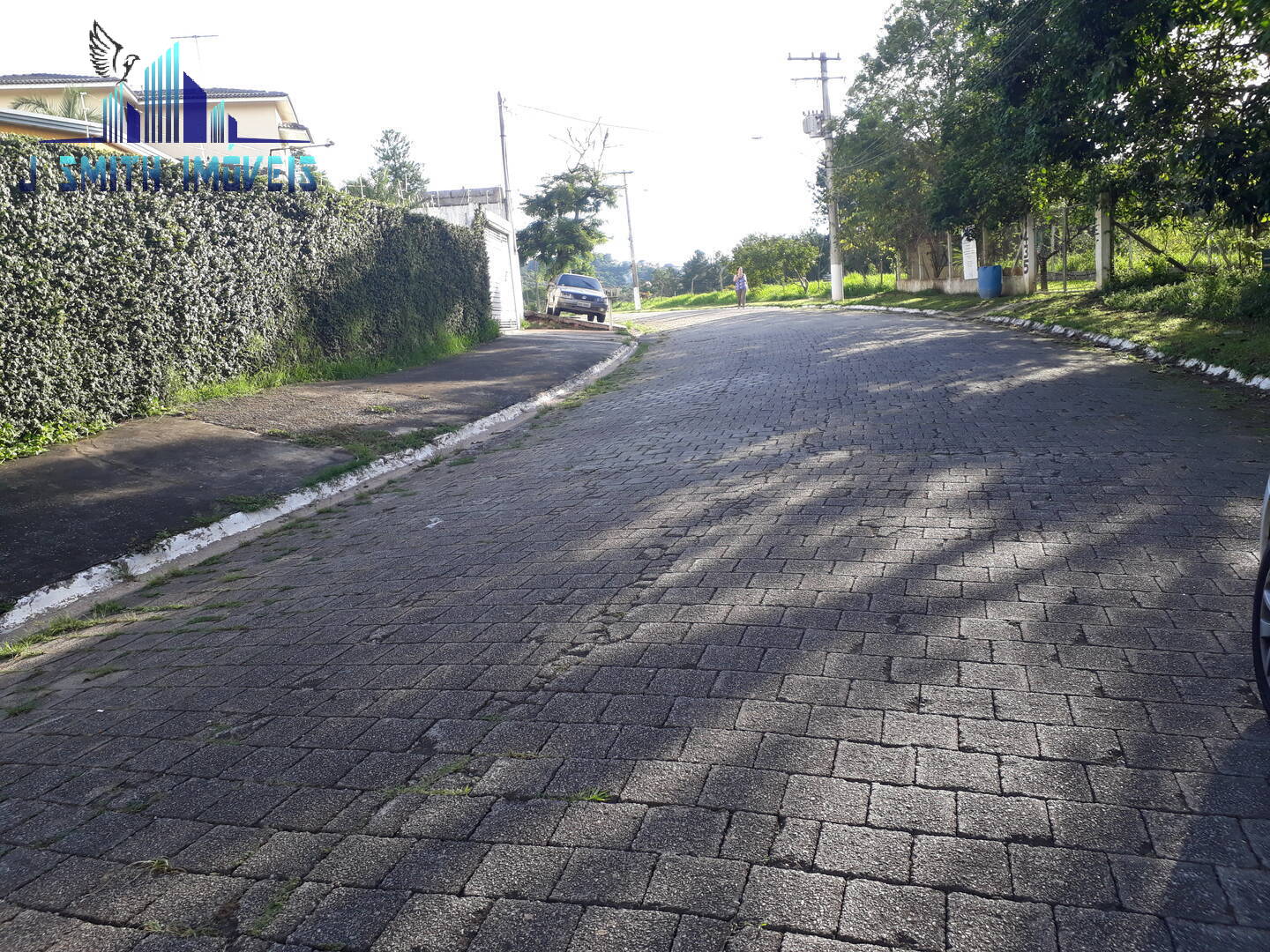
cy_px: 476
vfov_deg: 51.4
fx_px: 991
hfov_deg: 65.3
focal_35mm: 27
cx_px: 635
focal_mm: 3.6
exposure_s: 1/291
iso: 40
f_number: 1.9
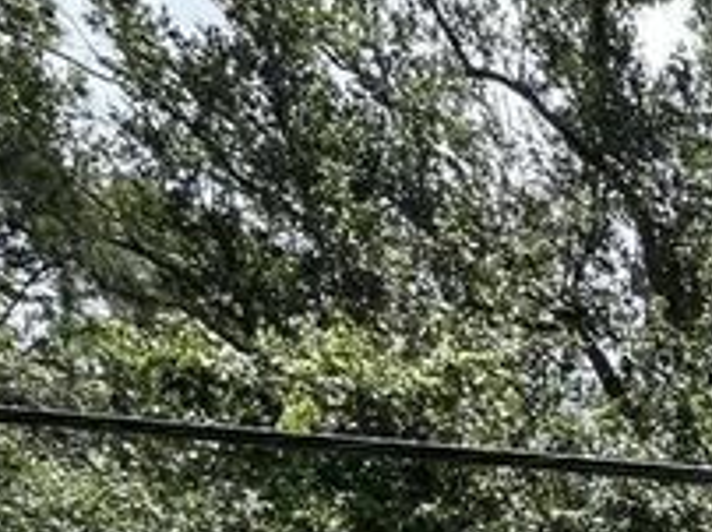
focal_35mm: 71
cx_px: 1371
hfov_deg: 18.9
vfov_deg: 15.4
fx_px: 1459
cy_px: 1138
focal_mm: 2.22
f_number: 2.2
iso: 40
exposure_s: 1/532
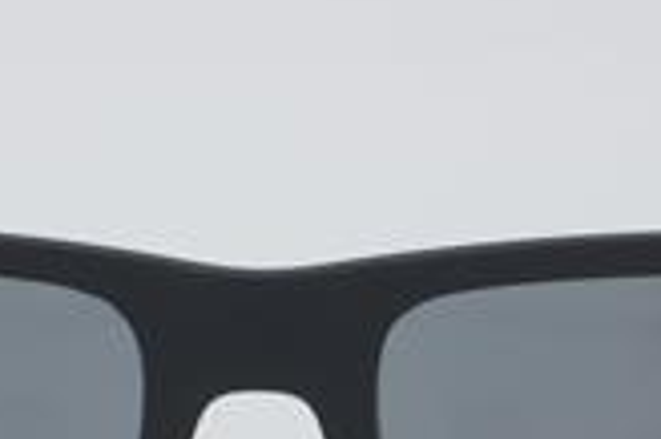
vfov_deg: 6.8
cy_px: 503
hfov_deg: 10.2
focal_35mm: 201
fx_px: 3691
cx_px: 262
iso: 100
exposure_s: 1/4
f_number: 32
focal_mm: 55
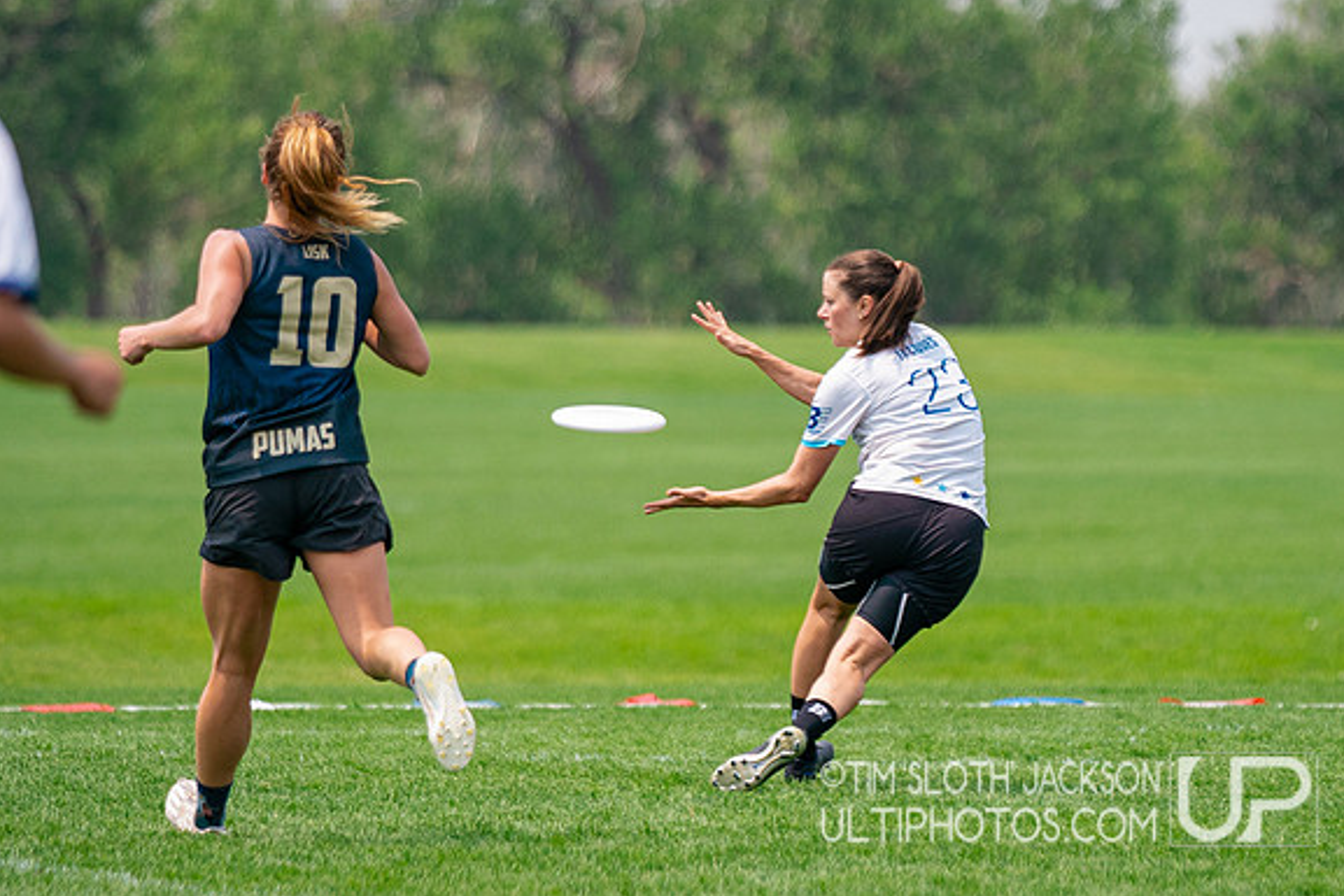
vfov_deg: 3.3
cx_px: 959
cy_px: 486
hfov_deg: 4.9
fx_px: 15646
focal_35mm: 419
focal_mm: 200
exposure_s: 1/5000
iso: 400
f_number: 3.2
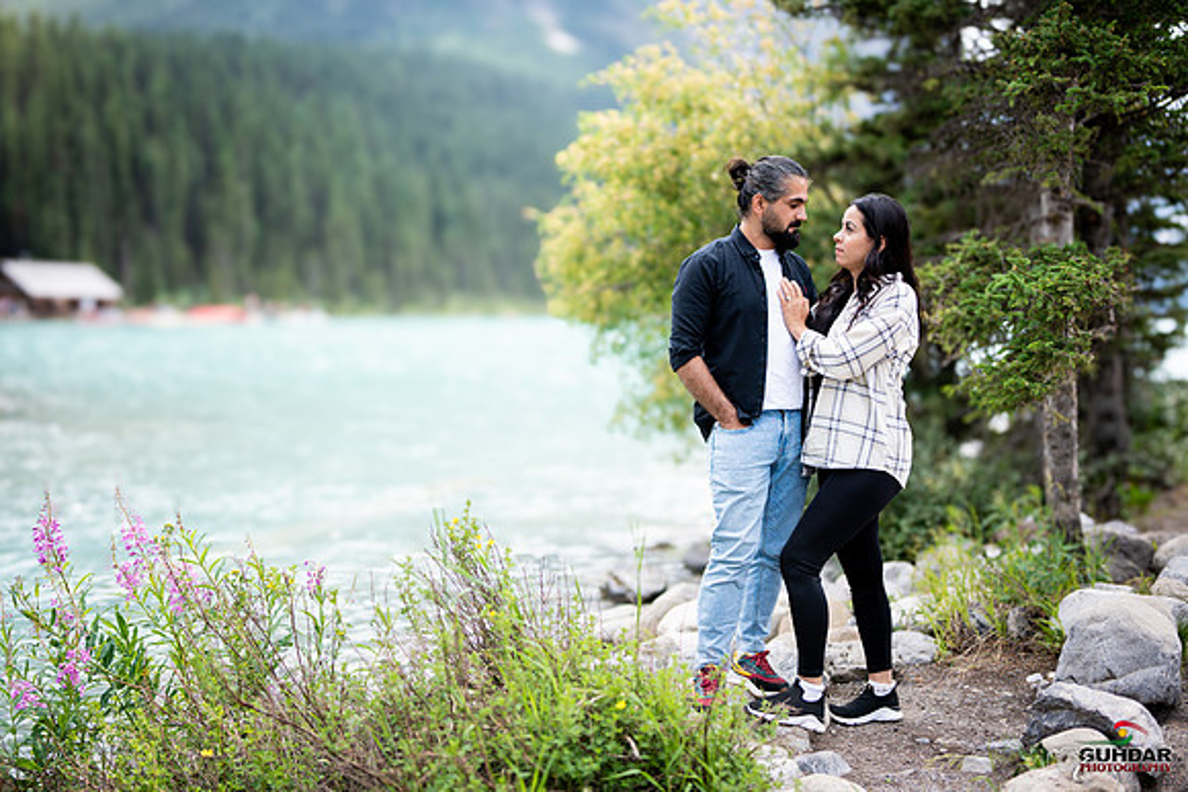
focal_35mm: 35
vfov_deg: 37.9
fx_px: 1155
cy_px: 396
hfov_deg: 54.4
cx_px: 594
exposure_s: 1/5000
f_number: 1.2
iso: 200
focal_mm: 35
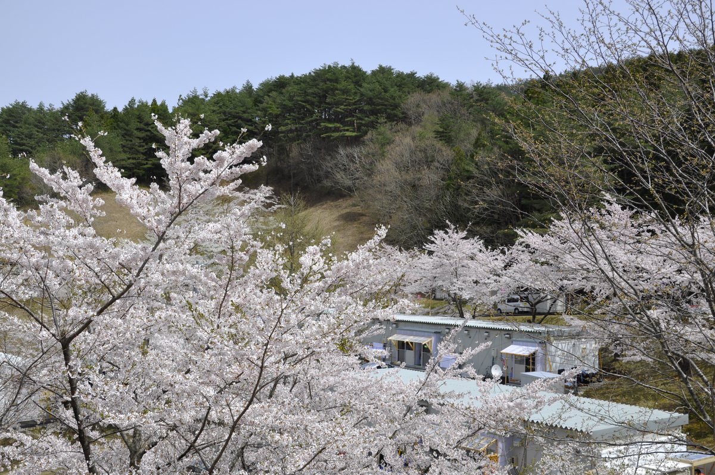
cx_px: 358
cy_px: 238
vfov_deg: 35.4
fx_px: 744
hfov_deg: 51.3
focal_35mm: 38
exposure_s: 1/250
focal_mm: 25
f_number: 8
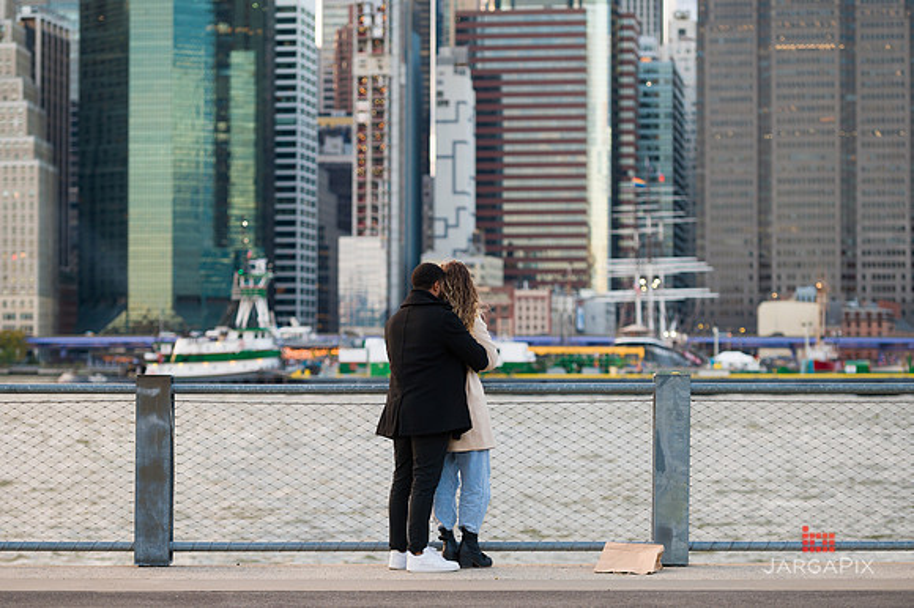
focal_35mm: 100
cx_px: 457
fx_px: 2537
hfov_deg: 20.4
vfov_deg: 13.7
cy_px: 304
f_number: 3.2
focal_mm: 100
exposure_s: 1/320
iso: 200
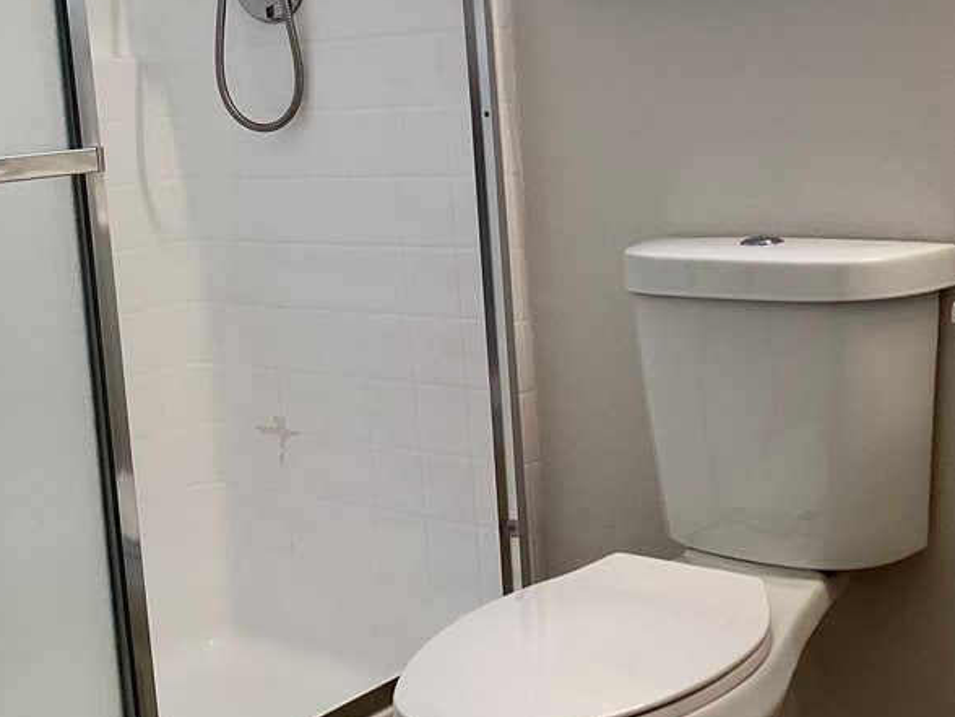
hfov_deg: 35.2
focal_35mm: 54
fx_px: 1490
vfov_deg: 26.9
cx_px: 629
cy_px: 234
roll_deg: +1.9
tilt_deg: -6.4
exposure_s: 1/60
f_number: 2.4
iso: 50
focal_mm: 3.3
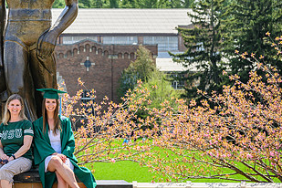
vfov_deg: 8.8
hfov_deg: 13.1
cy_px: 70
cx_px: 42
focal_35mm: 156
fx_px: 1222
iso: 400
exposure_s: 1/1250
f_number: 5.6
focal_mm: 82
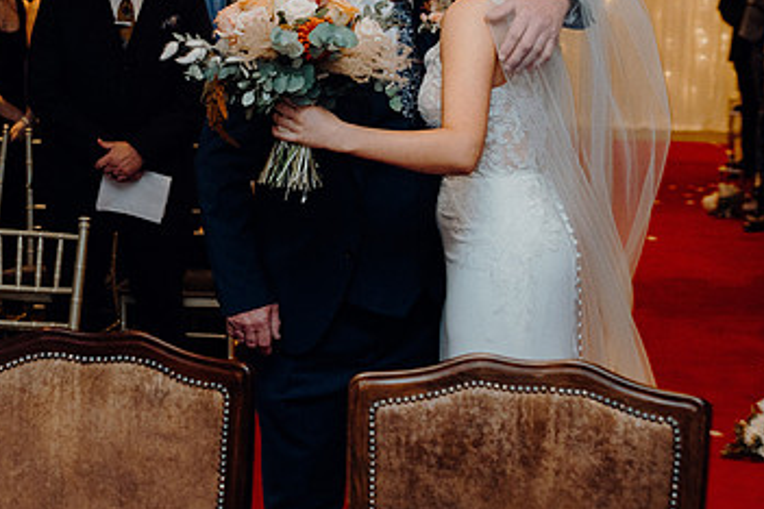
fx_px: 1719
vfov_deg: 16.8
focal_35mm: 81
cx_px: 268
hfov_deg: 25.0
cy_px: 186
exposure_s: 1/200
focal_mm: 49
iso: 2500
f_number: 3.5
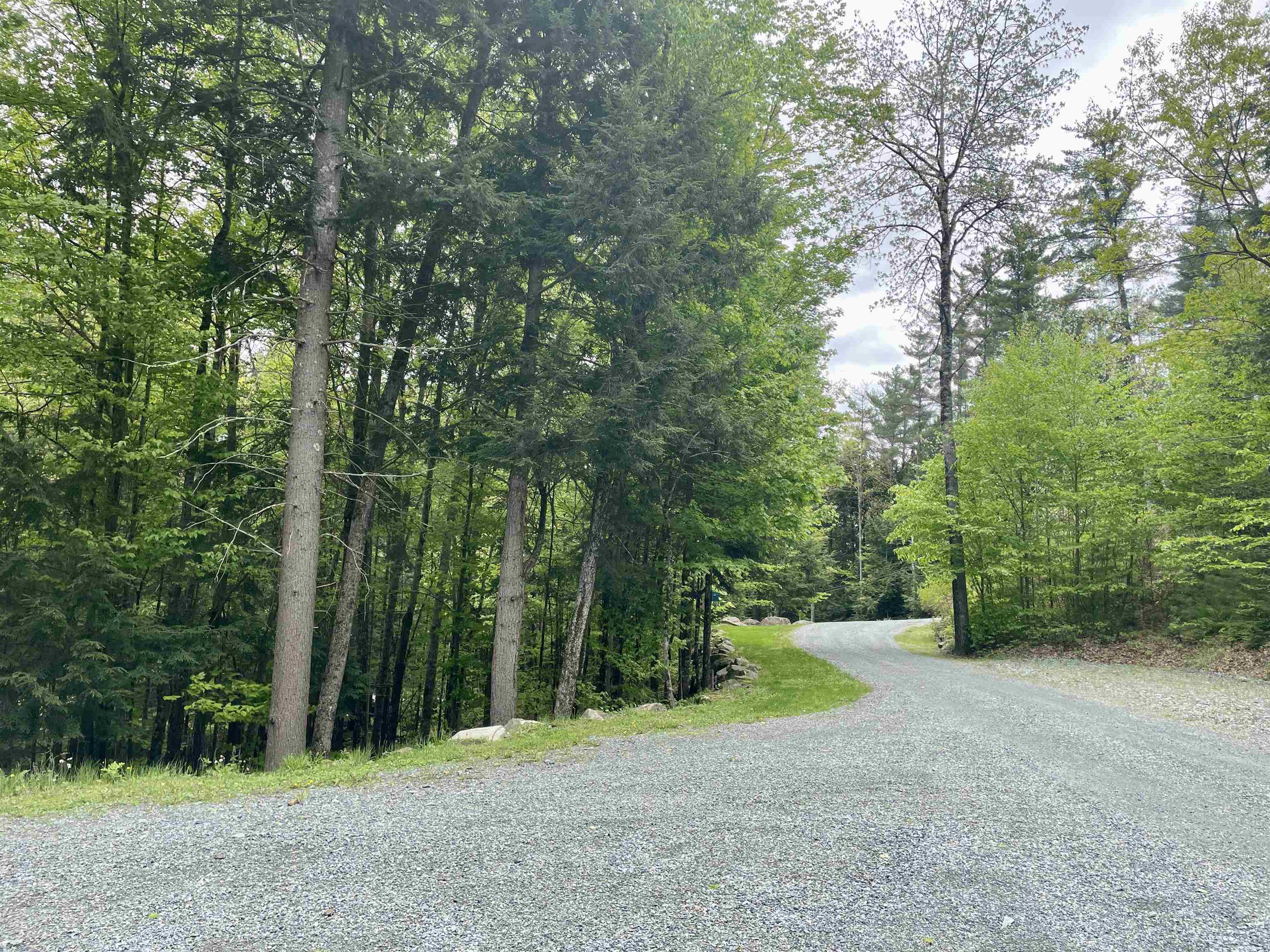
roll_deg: -2.2
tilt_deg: +8.4
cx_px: 635
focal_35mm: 26
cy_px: 476
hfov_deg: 67.3
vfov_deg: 53.1
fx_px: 954
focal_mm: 4.2
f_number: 1.6
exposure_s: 1/875
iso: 32
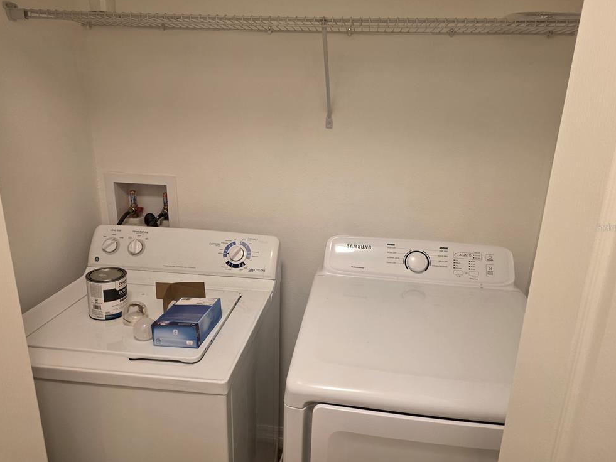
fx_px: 427
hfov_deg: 71.6
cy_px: 227
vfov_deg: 56.8
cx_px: 313
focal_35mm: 24
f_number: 1.7
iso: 250
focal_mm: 6.25
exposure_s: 1/120
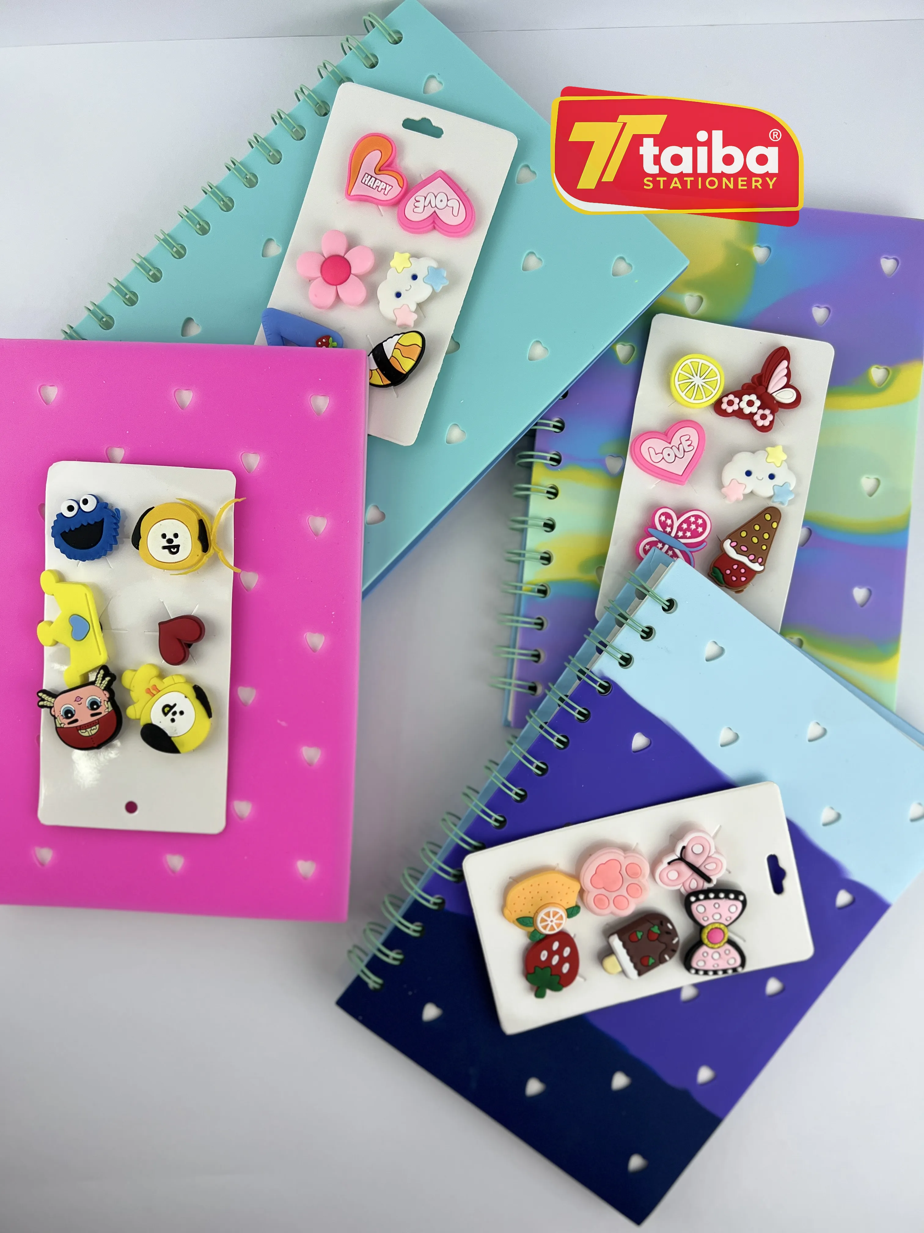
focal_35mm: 26
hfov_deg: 53.1
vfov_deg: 67.3
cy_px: 616
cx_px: 462
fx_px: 925
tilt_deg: -89.2
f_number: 1.5
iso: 50
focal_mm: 5.7
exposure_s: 1/1048
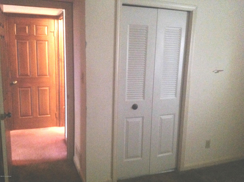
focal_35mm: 35
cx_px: 122
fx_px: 246
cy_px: 91
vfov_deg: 40.6
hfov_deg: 52.7
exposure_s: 1/15
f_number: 2.4
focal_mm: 4.28
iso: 800
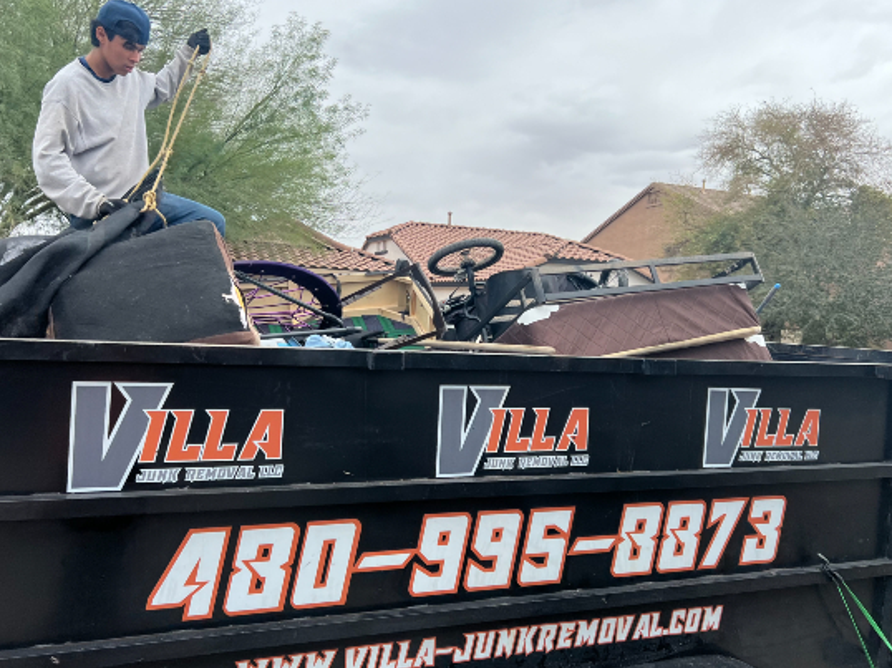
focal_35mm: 29
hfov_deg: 61.7
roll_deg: +0.7
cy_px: 340
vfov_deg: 48.2
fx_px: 747
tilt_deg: +0.1
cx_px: 441
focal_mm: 5.7
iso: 50
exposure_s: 1/1124
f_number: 1.5
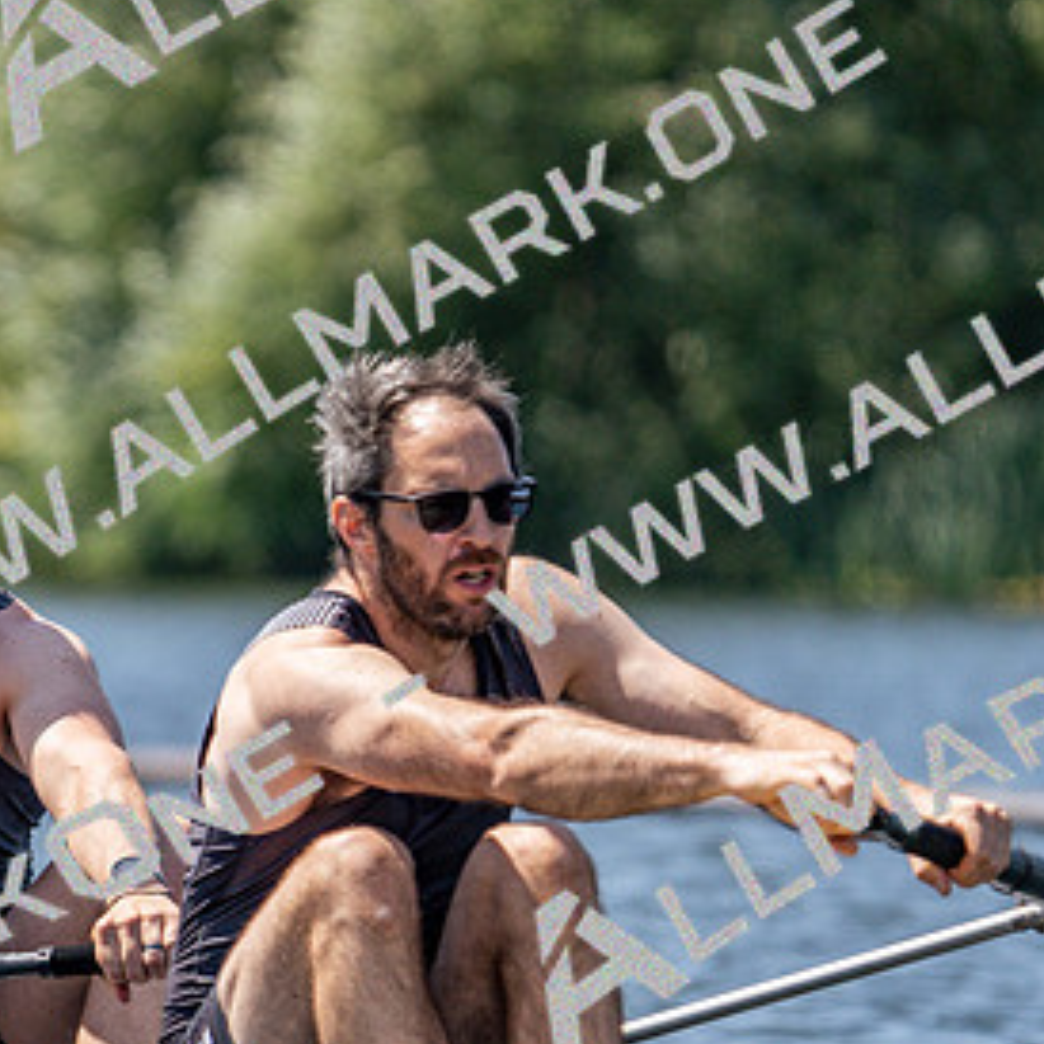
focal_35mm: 674
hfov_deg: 2.6
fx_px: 22998
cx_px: 210
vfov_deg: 2.6
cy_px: 711
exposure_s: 1/2000
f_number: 6.3
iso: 400
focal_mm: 374
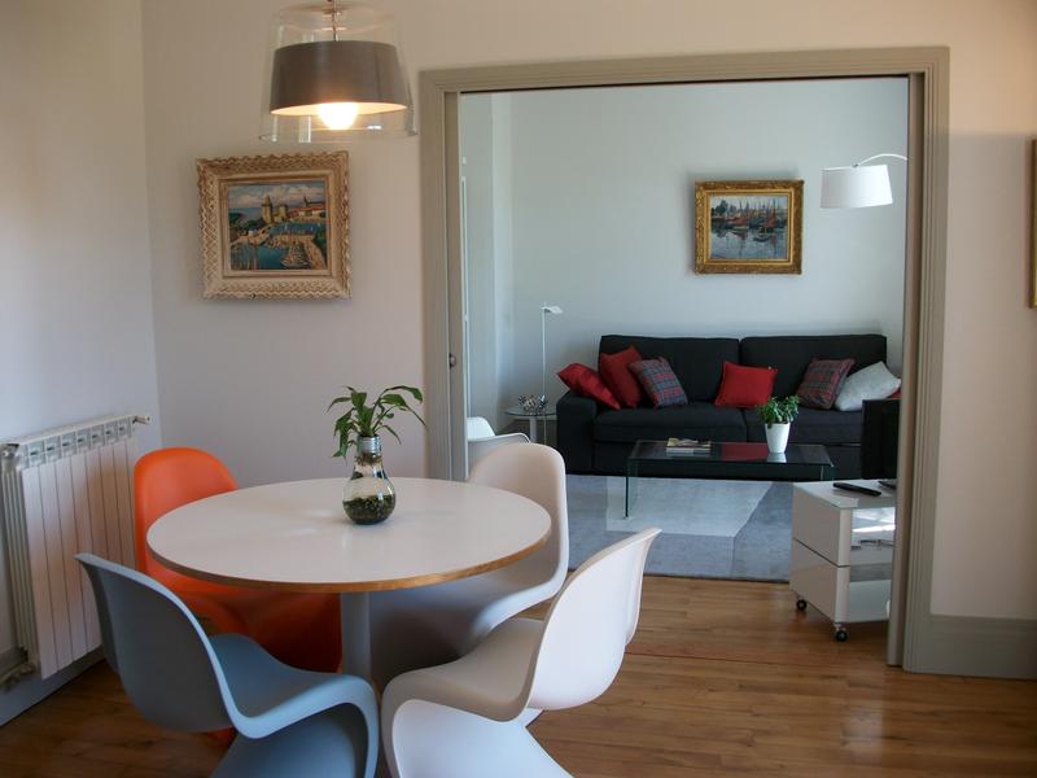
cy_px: 389
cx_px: 518
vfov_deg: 45.4
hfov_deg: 58.4
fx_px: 929
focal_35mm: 31
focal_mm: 5.7
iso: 80
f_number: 2.9
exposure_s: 1/55.9
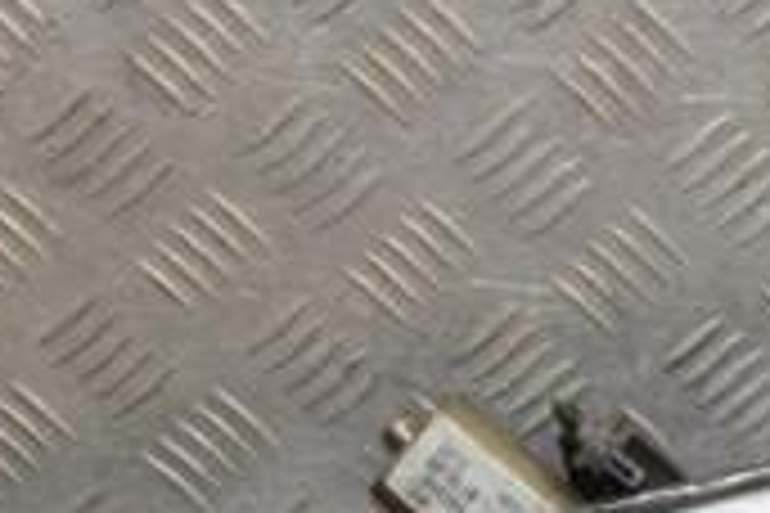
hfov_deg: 11.4
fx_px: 3828
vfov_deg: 7.6
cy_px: 518
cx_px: 707
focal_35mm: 179
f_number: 6.3
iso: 800
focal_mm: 34
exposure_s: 1/200
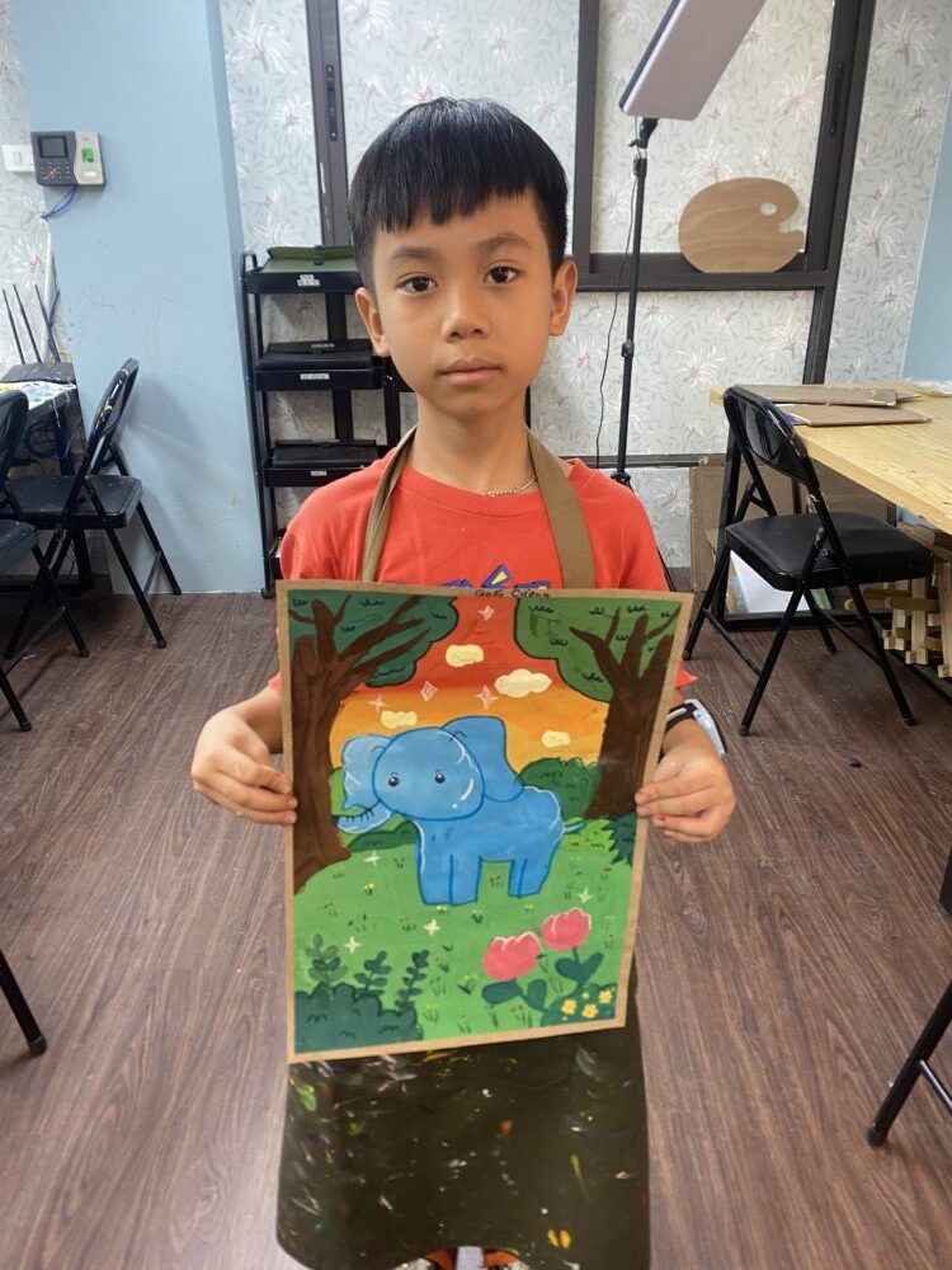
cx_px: 476
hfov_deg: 53.1
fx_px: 953
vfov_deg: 67.3
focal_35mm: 26
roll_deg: -0.5
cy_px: 635
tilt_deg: -23.4
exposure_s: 1/50
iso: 64
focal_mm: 4.25
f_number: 1.8
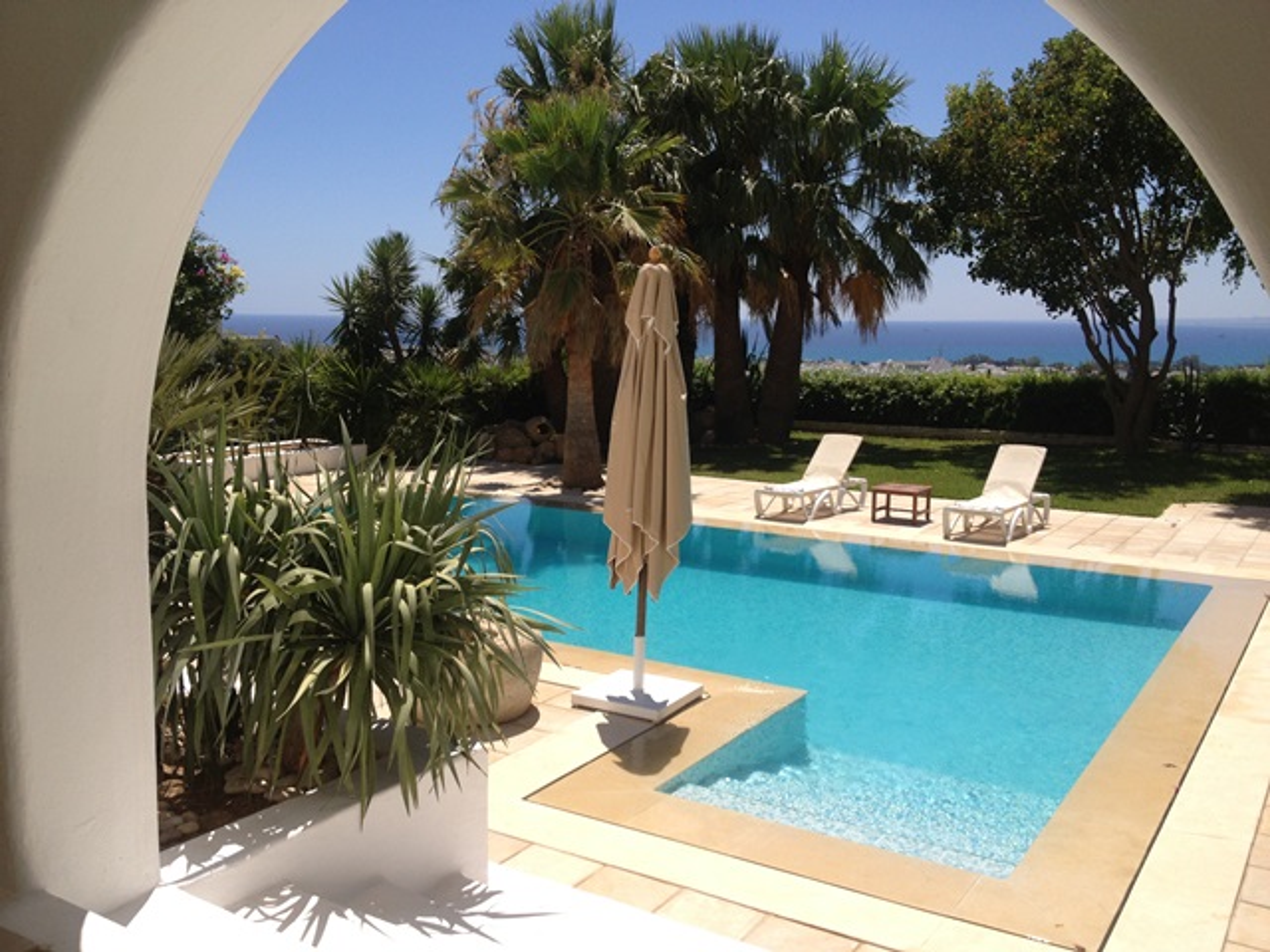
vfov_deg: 40.7
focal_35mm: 35
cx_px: 635
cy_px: 476
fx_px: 1284
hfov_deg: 52.6
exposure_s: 1/2304
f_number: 2.4
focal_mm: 4.28
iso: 50
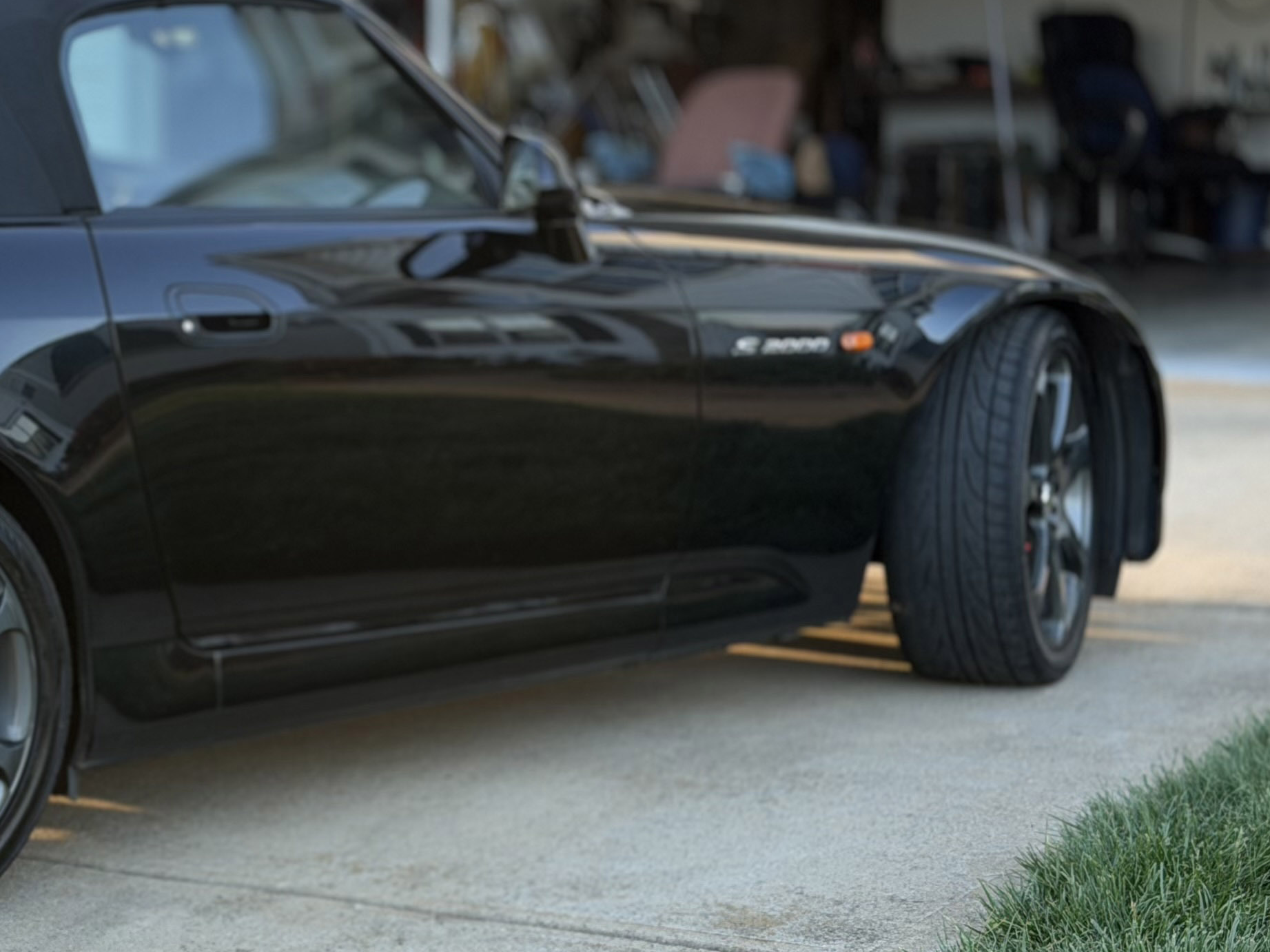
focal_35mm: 105
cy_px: 533
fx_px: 3852
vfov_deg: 14.1
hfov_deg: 18.3
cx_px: 39
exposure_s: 1/279
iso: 64
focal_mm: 6.76
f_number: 1.78
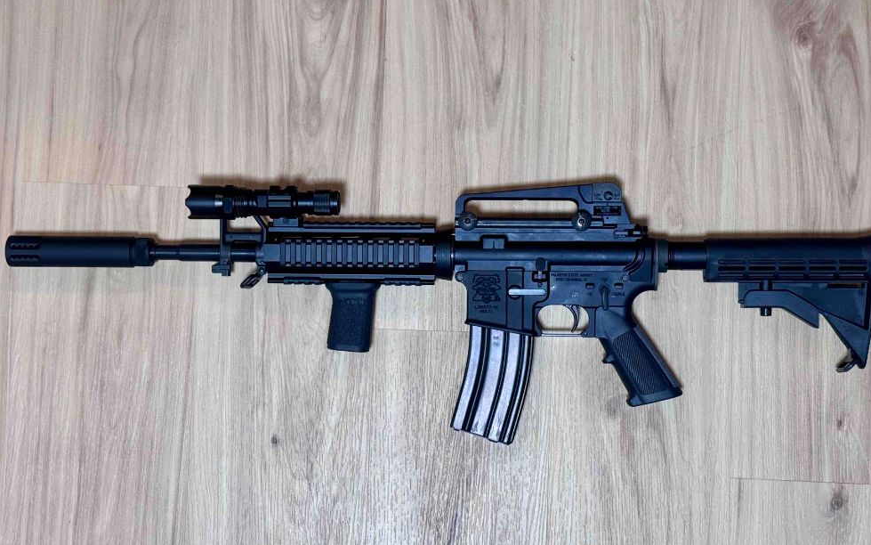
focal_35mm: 52
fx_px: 1234
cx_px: 444
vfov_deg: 24.9
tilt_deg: -86.5
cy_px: 261
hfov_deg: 38.9
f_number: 1.78
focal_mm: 6.76
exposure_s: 1/60
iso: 125
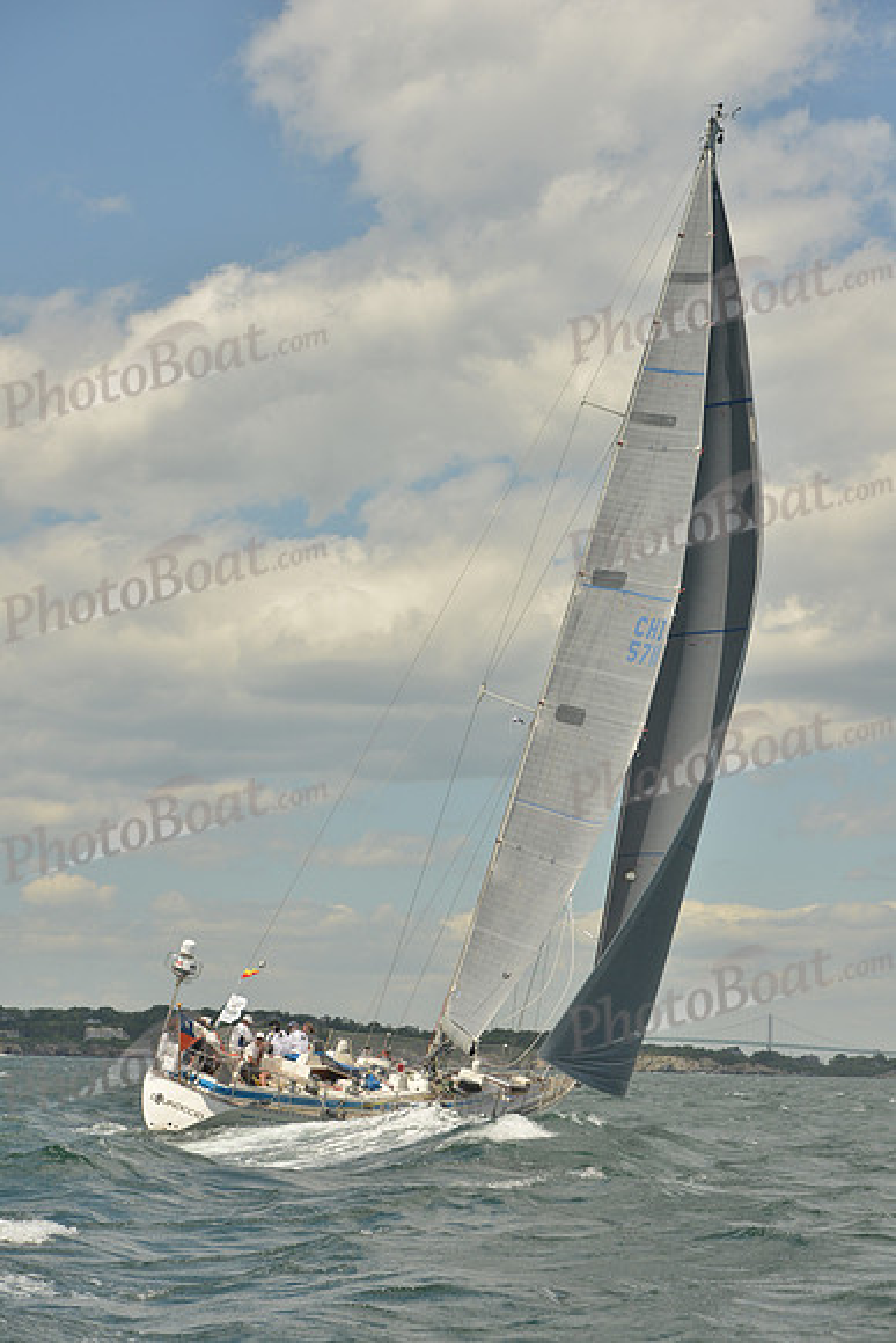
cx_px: 448
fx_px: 2910
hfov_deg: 17.5
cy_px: 672
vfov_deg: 26.0
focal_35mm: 78
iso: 400
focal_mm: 78
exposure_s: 1/800
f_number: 7.1
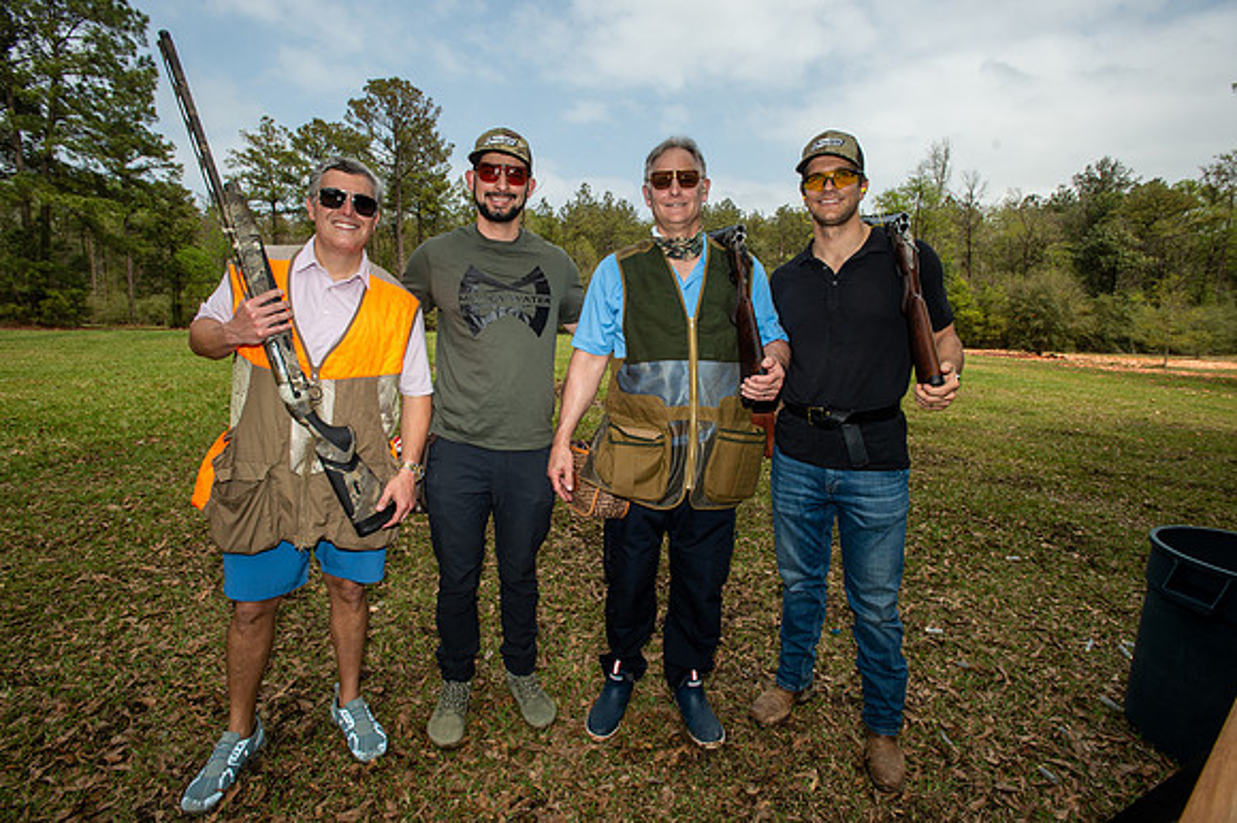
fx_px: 584
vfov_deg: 70.4
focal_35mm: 17
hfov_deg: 93.3
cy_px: 412
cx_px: 618
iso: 125
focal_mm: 17
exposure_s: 1/250
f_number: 8
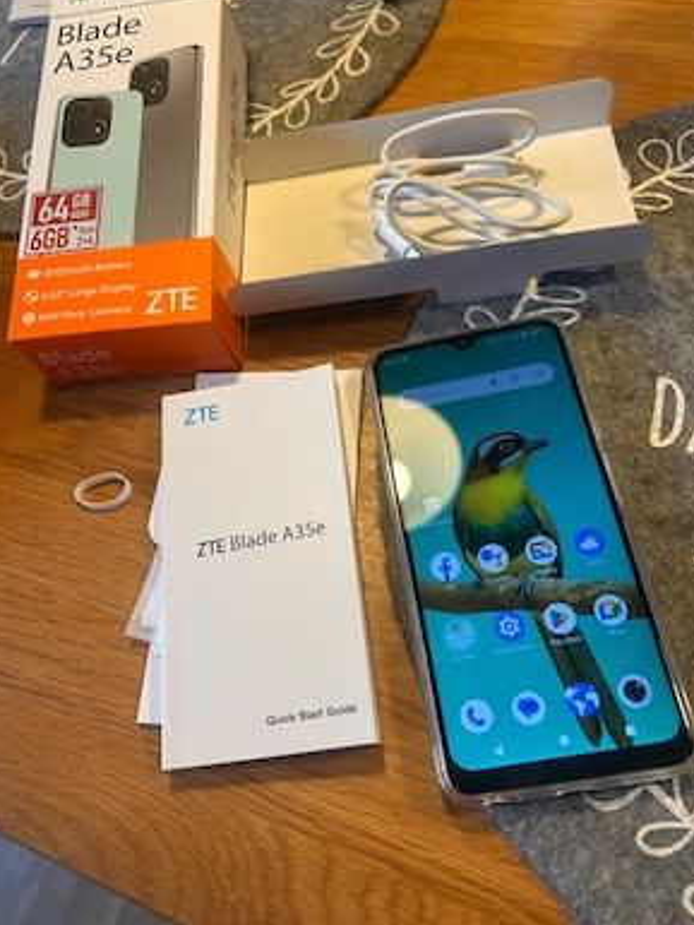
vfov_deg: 65.3
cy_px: 466
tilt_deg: -62.5
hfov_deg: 51.4
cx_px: 341
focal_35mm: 27
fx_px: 721
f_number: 1.5
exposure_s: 1/100
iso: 50
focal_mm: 5.7
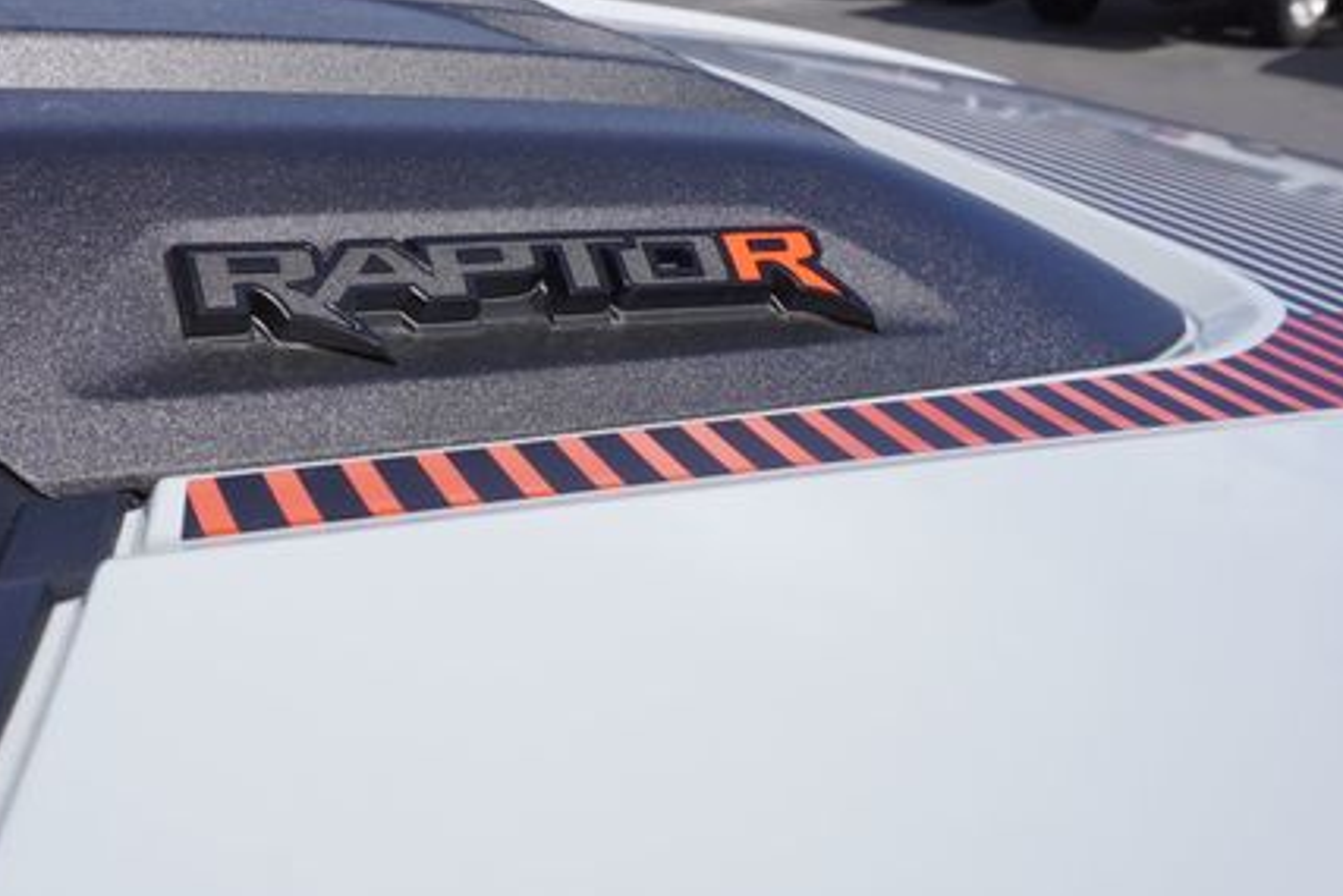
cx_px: 469
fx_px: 1679
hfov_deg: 43.1
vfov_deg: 29.8
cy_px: 352
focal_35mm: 45
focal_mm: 20
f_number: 9
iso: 100
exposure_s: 1/125
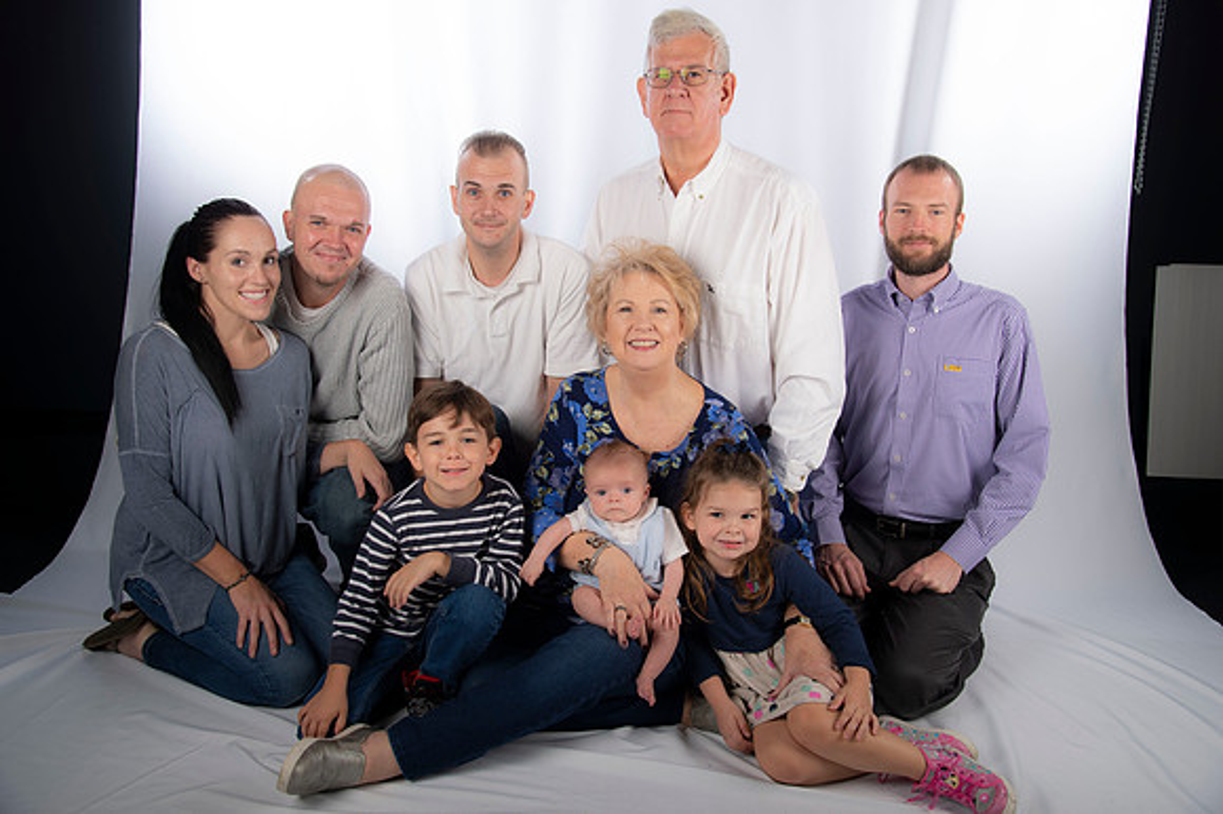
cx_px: 612
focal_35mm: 35
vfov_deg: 37.8
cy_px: 407
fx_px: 1188
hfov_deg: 54.5
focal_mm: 35
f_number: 5.6
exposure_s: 1/200
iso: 100
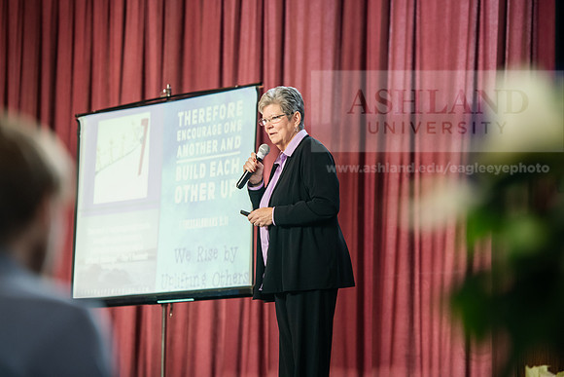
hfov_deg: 14.7
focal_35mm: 140
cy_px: 188
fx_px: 2194
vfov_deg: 9.8
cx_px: 282
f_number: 3.2
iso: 1600
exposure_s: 1/200
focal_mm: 140
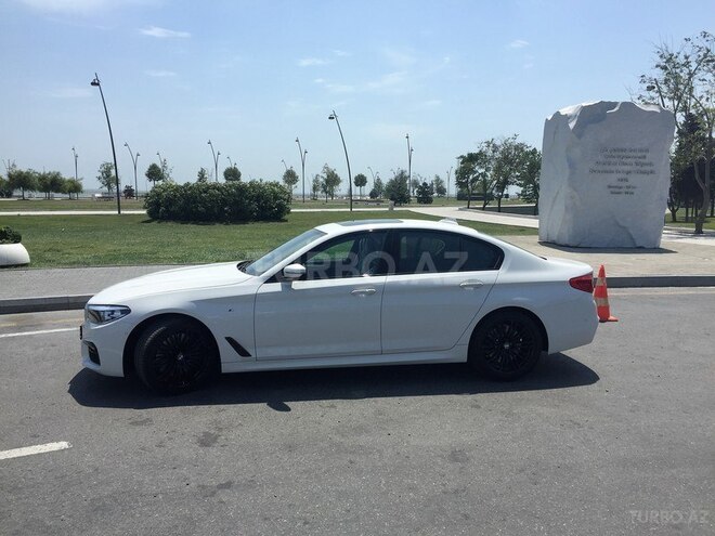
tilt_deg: -8.1
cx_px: 358
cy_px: 268
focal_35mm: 29
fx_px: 599
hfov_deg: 61.7
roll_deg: -1.8
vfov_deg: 48.2
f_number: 2.2
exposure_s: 1/2825
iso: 32
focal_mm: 4.15
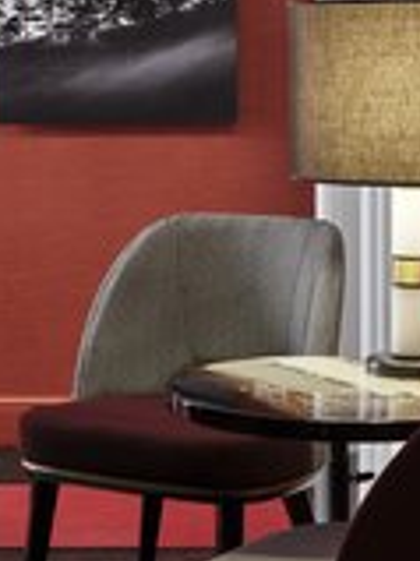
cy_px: 39
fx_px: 1960
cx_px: 113
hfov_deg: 12.2
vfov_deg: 16.1
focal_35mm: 121
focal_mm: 50
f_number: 16
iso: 400
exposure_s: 1/2
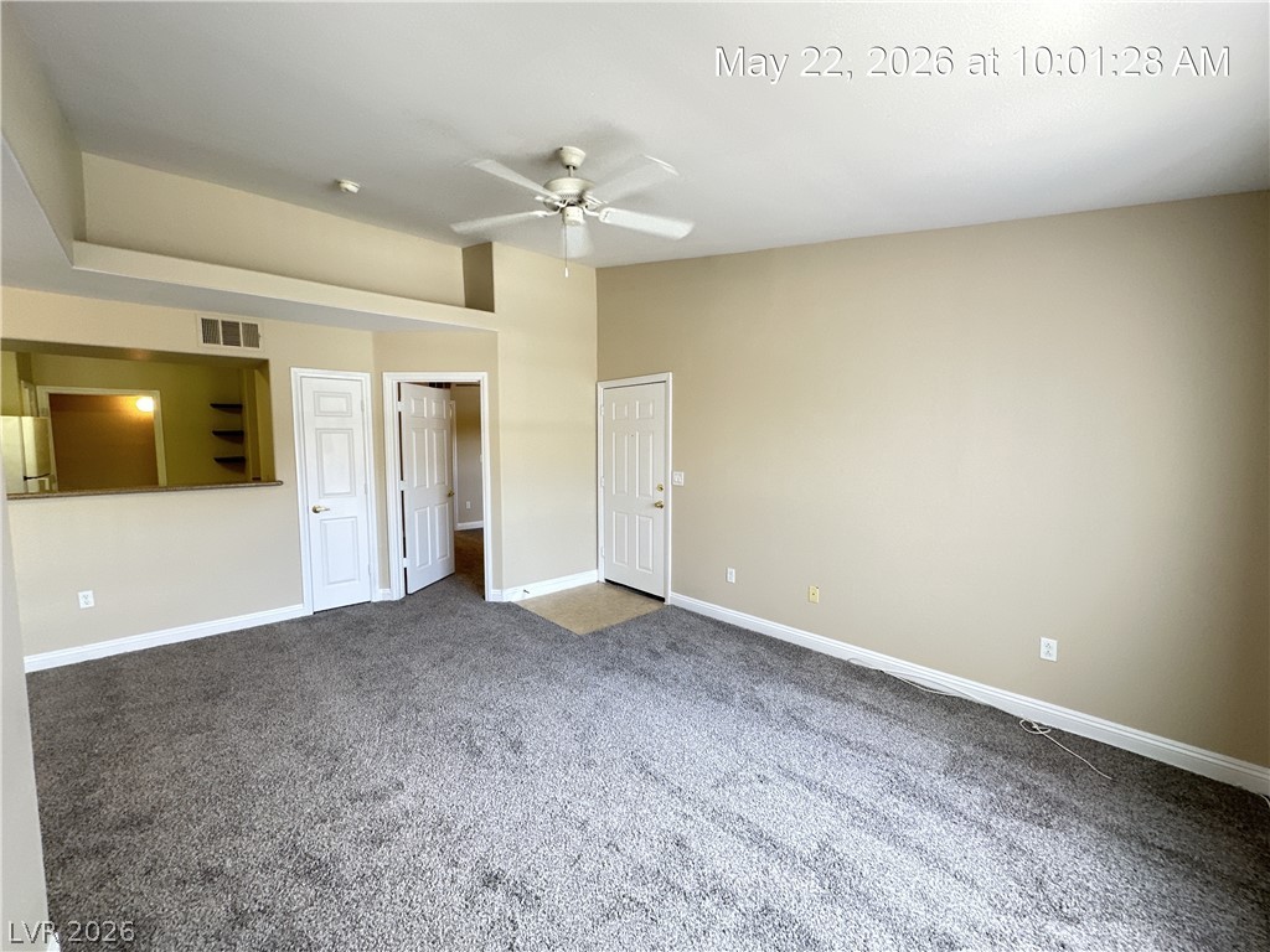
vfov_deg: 85.7
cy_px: 476
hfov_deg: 102.1
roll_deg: +0.2
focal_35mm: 14
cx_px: 635
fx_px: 514
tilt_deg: -3.9
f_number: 2.2
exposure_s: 1/60
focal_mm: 2.22
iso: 200
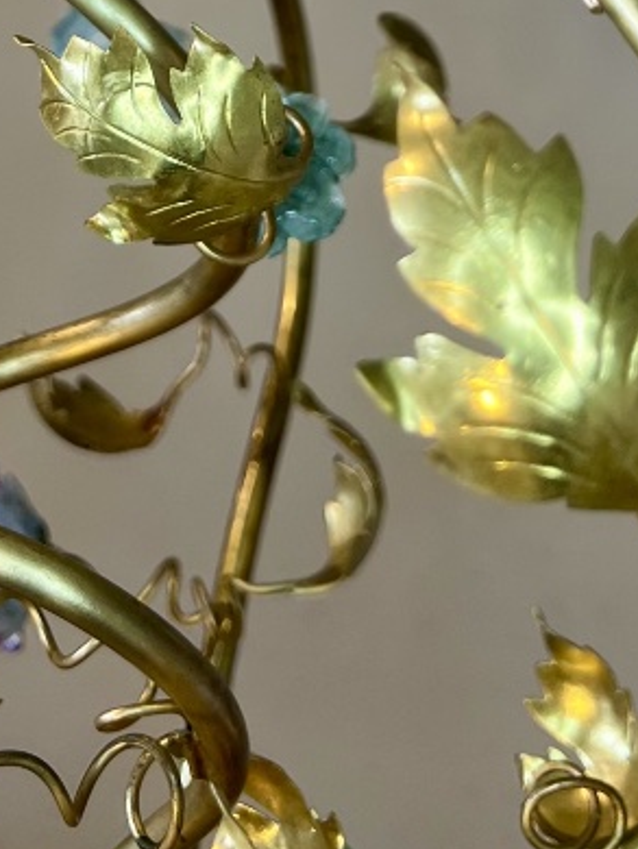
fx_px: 1964
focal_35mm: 80
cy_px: -274
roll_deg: -2.3
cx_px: 181
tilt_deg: +4.5
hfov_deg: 18.4
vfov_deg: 21.8
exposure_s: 1/100
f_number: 1.5
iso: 64
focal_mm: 5.7
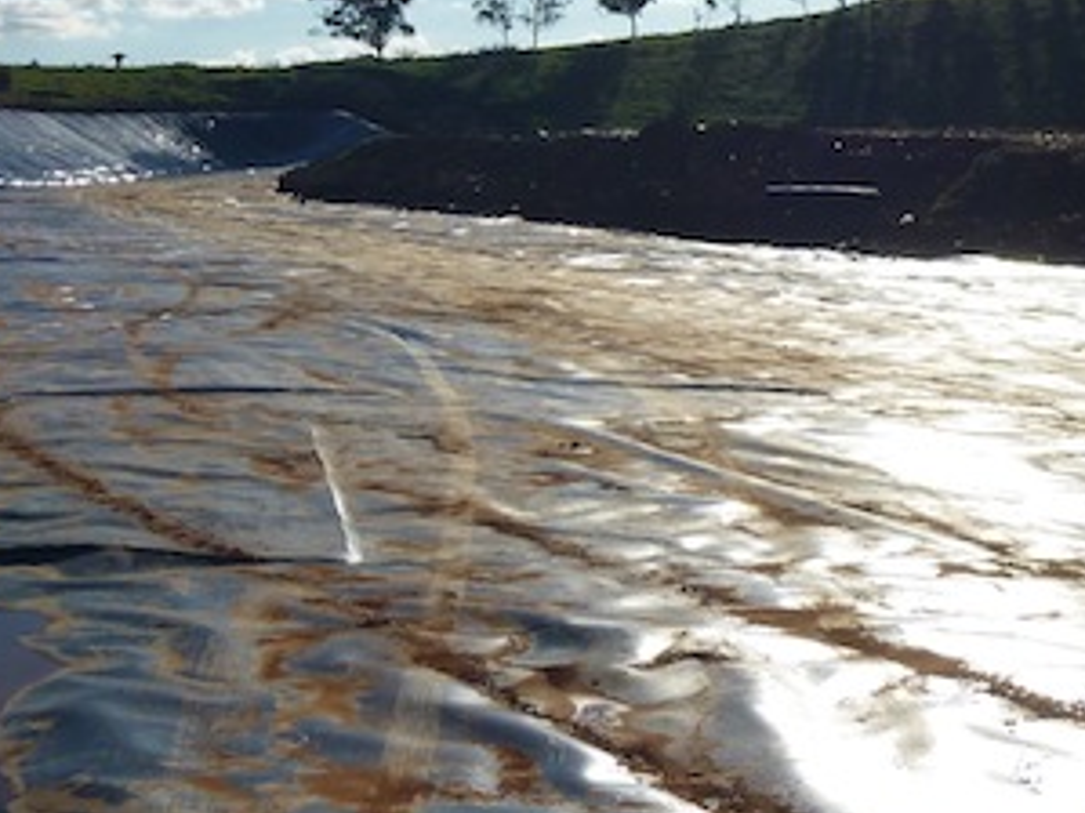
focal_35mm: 67
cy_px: 87
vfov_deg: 21.4
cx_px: 181
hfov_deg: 28.2
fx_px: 2099
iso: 100
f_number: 9
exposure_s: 1/400
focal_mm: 4.5
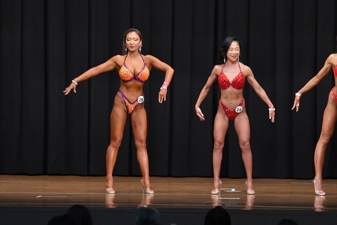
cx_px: 168
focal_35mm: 202
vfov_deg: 6.8
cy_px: 112
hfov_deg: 10.2
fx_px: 1890
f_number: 5.6
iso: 8000
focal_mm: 135
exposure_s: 1/400
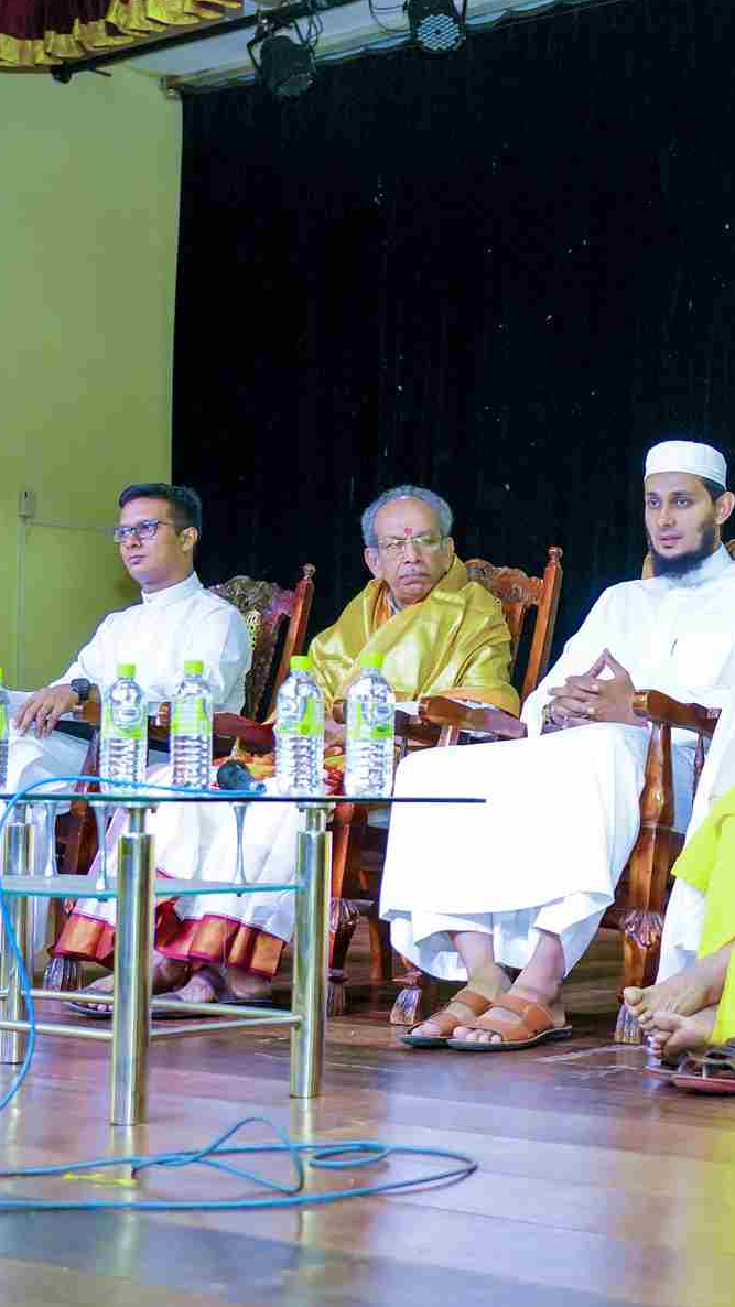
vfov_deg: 33.8
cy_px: 659
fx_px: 2148
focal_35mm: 62
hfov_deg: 18.9
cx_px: 717
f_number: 4
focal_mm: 39
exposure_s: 1/200
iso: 6400
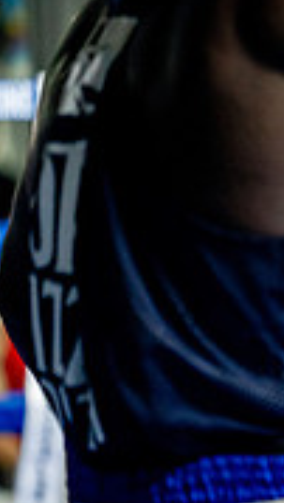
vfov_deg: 9.1
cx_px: 807
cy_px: 302
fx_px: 3179
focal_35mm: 238
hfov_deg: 4.9
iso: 4000
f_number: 2
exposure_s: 1/800
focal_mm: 70
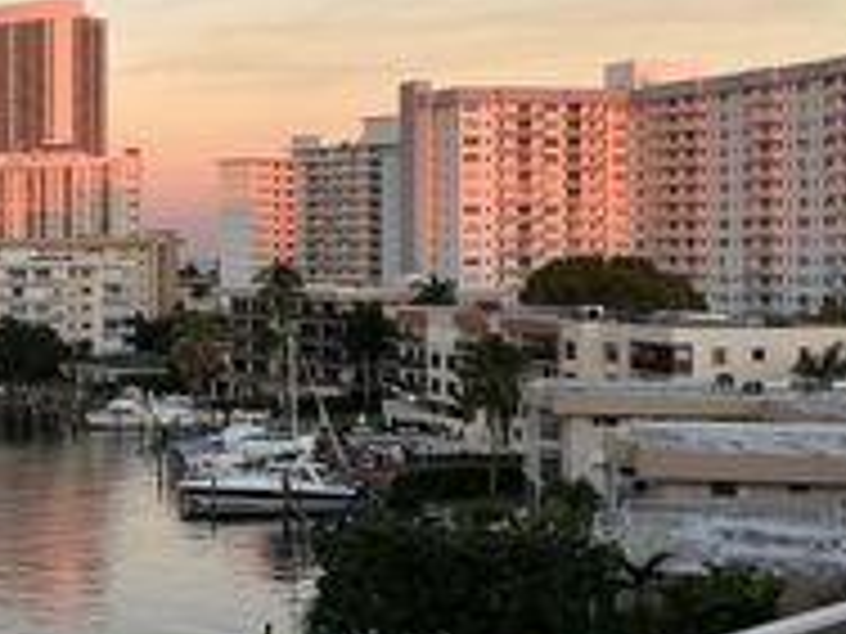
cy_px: 250
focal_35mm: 77
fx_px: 1882
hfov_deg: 23.5
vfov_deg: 19.1
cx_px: -117
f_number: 1.8
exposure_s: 1/133
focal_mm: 3
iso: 16
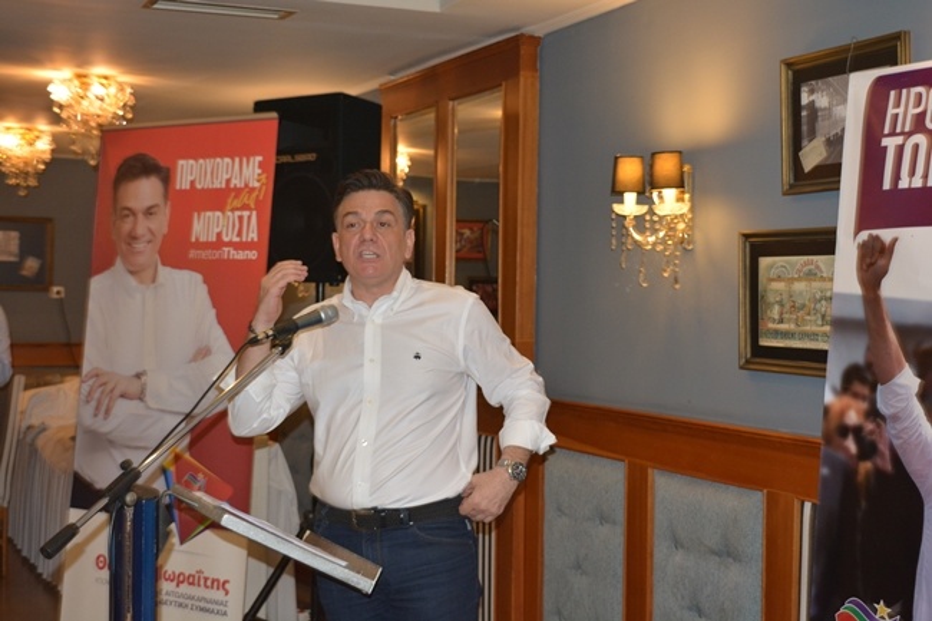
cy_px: 310
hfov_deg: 45.0
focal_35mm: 44
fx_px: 1126
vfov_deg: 30.8
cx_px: 466
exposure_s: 1/60
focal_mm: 29
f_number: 4.2
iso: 900
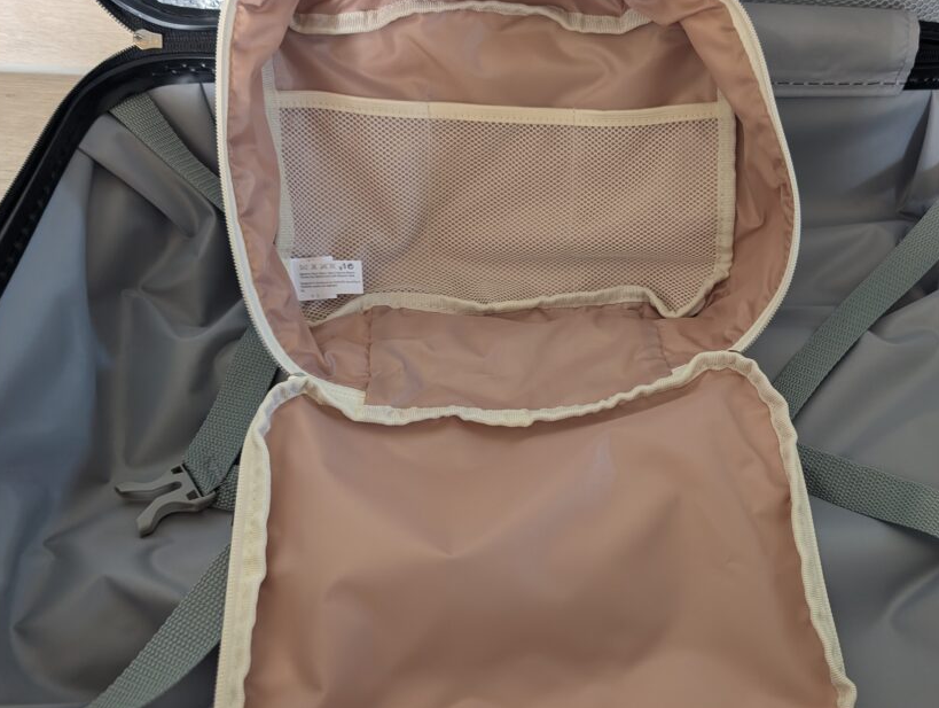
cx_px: 574
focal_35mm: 30
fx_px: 815
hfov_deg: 59.3
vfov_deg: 46.9
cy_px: 374
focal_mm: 6.9
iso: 195
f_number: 1.68
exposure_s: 1/25
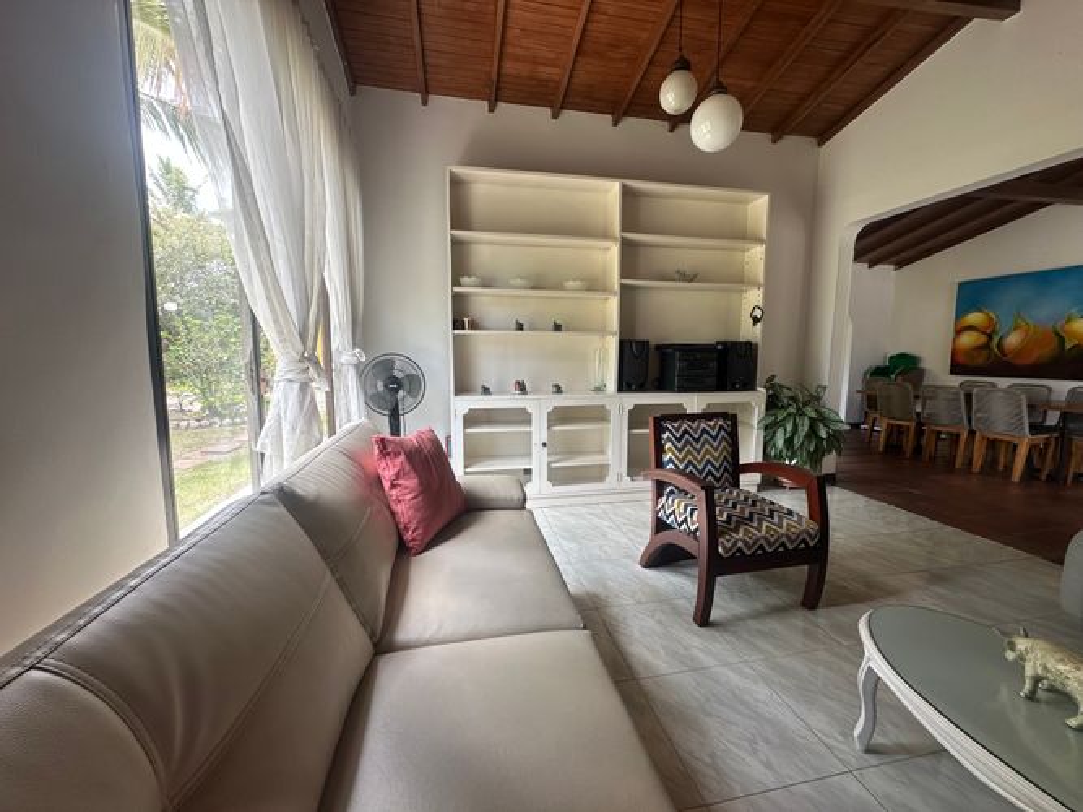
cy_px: 406
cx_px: 542
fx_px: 438
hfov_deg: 102.1
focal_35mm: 14
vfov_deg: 85.7
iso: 50
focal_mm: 2.22
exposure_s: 1/99
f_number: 2.2
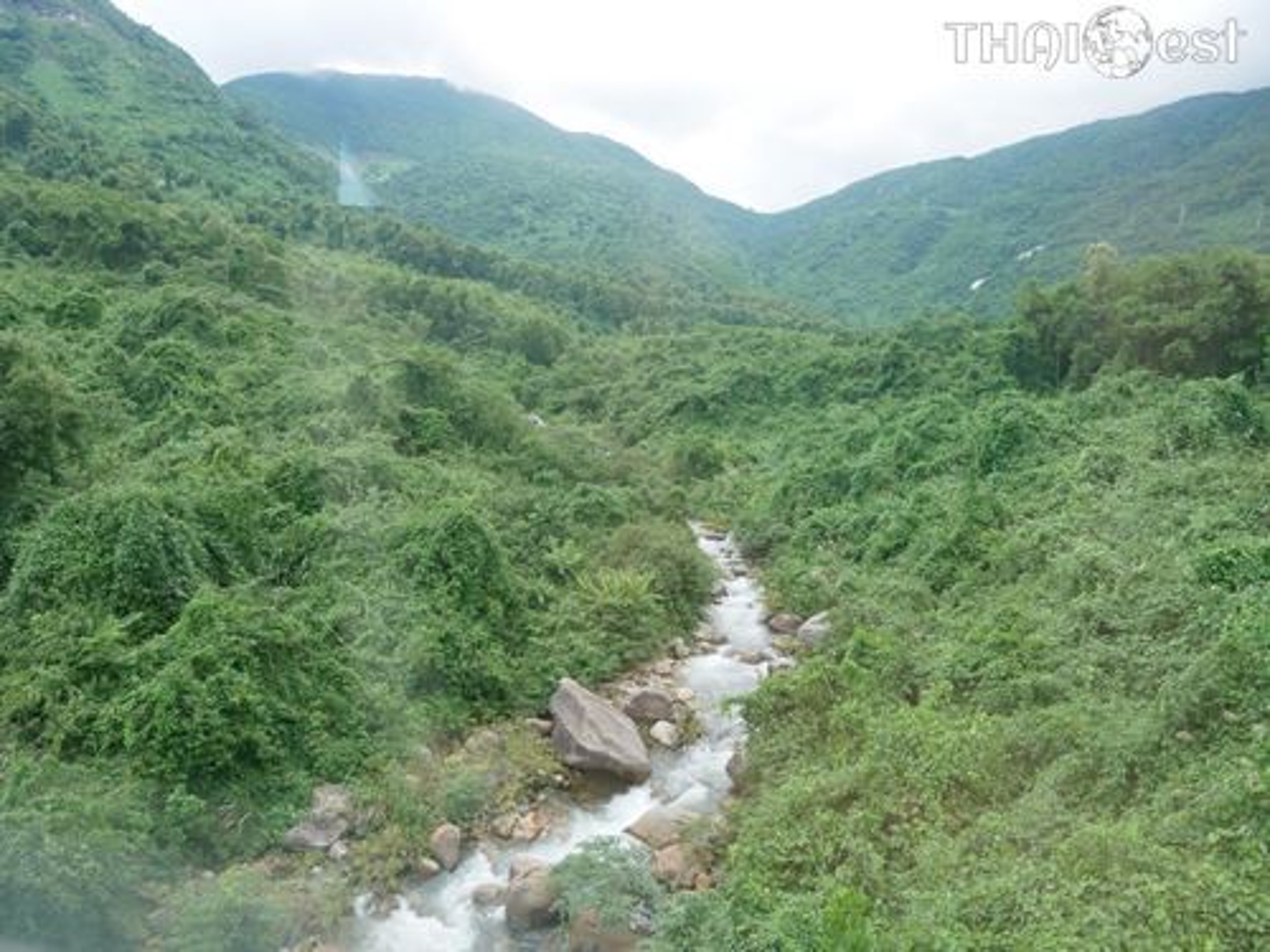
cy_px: 476
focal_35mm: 24
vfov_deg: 56.8
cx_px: 635
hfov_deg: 71.6
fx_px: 881
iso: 200
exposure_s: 1/200
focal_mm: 12
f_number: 4.5
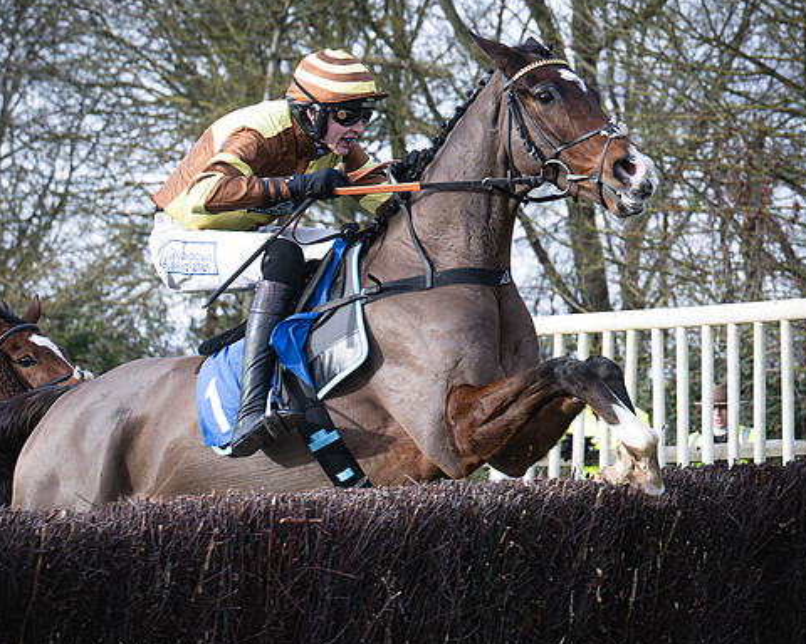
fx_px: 4508
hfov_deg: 10.2
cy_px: 432
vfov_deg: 8.2
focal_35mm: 189
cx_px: 642
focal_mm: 70
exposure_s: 1/1250
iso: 400
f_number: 4
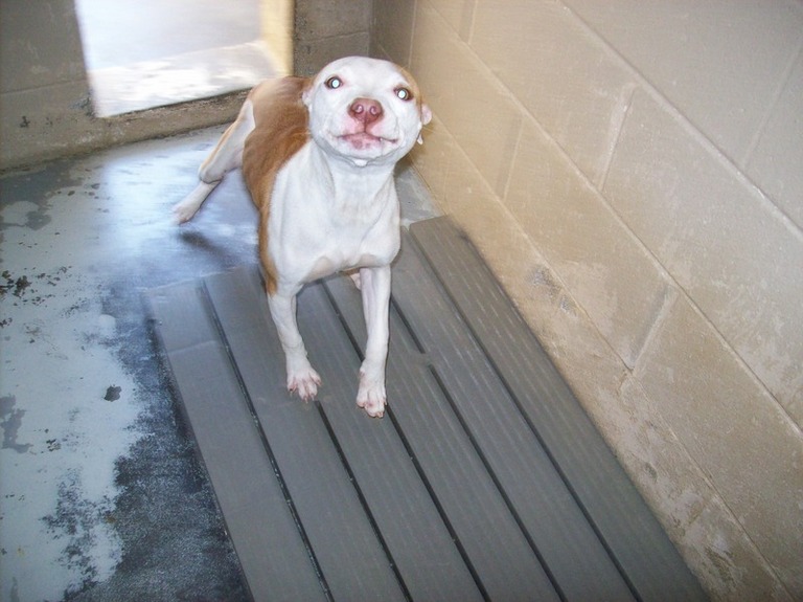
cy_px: 301
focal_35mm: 36
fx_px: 835
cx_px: 402
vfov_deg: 39.6
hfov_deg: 51.4
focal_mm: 6
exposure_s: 1/64
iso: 200
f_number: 2.7
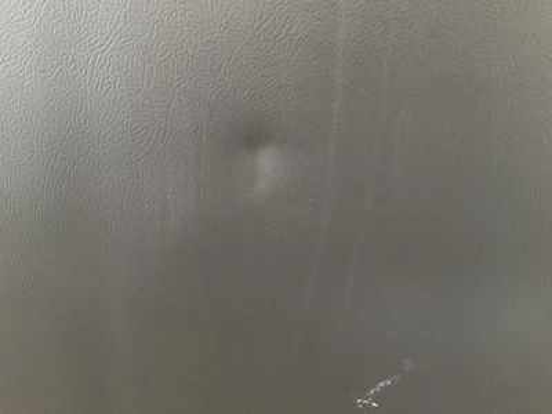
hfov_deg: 61.7
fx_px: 462
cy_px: 207
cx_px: 276
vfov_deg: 48.2
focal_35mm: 29
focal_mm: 3
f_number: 1.8
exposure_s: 1/30
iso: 500
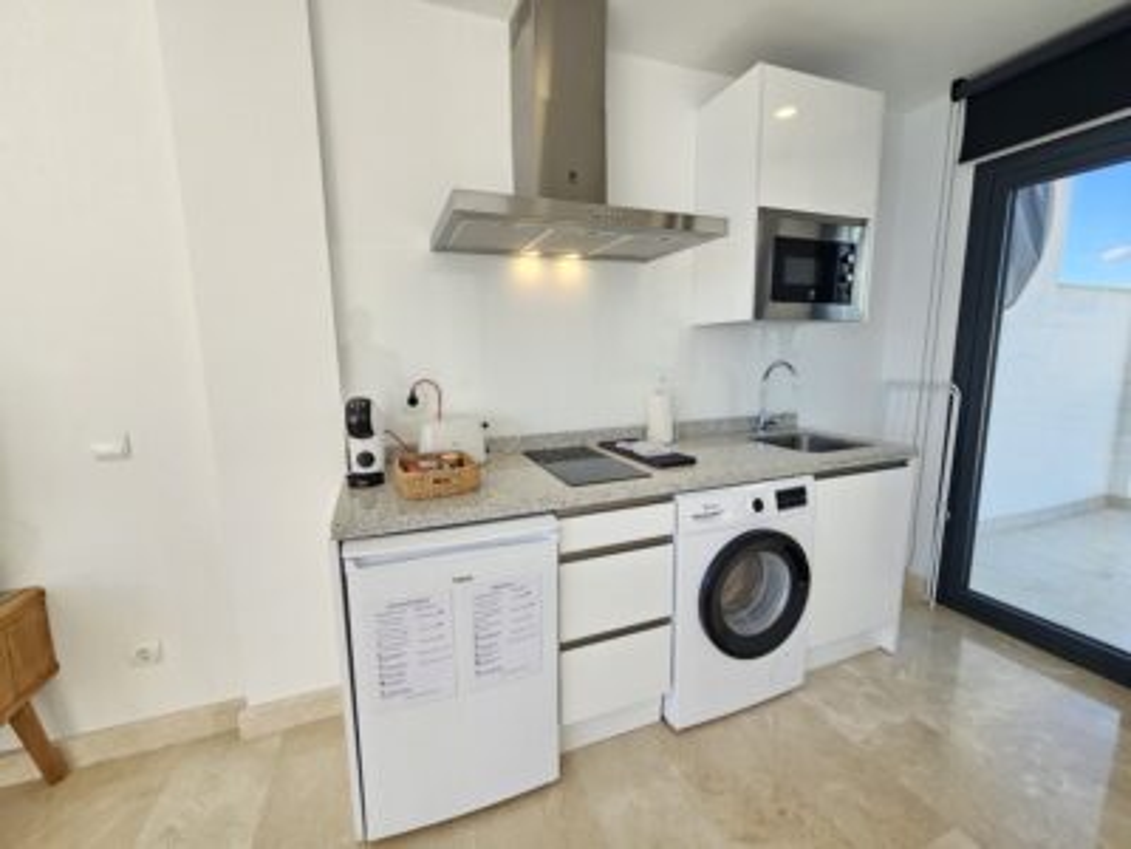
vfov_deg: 89.9
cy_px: 424
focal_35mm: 13
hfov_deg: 106.2
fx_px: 425
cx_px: 566
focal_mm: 2.2
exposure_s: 1/147
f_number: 2.2
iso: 50
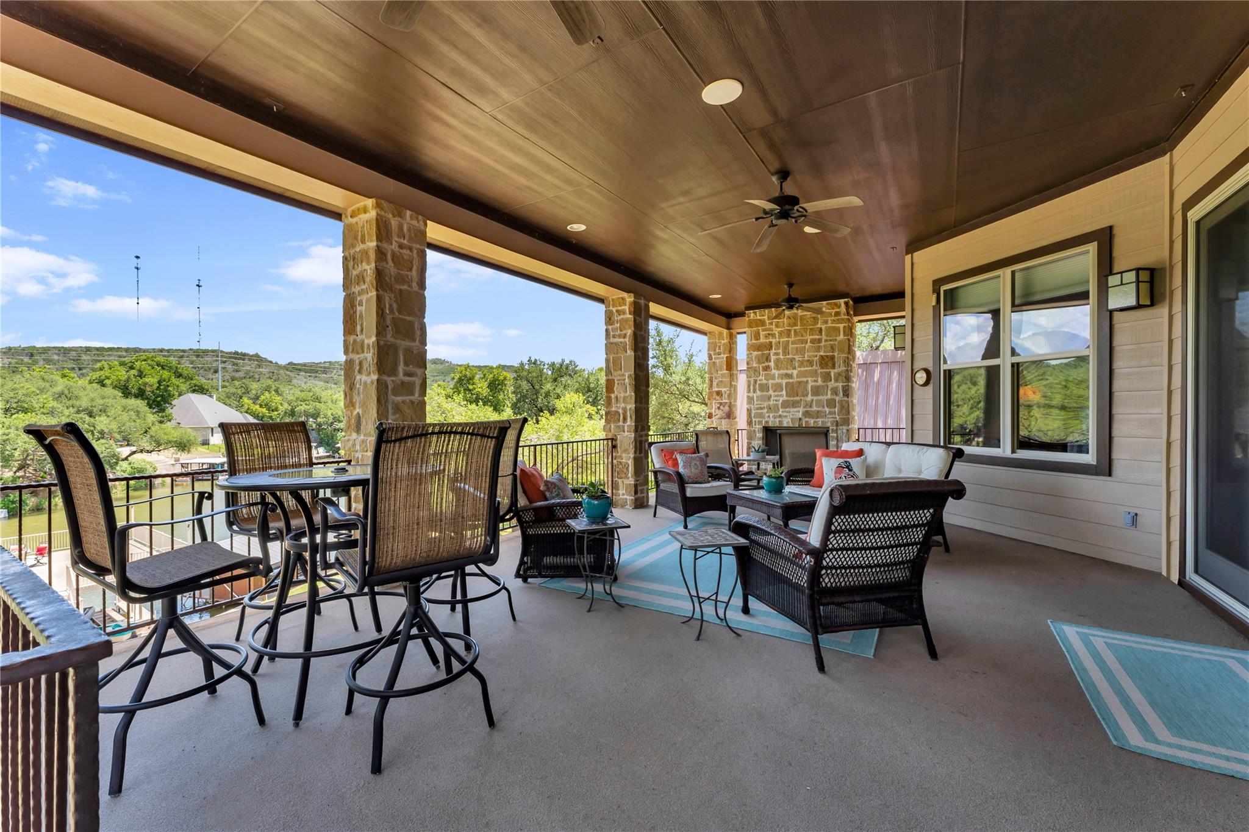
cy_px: 416
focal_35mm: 14
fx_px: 486
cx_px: 624
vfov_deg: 81.2
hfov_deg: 104.3
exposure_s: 1/100
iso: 100
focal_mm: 14
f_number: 9
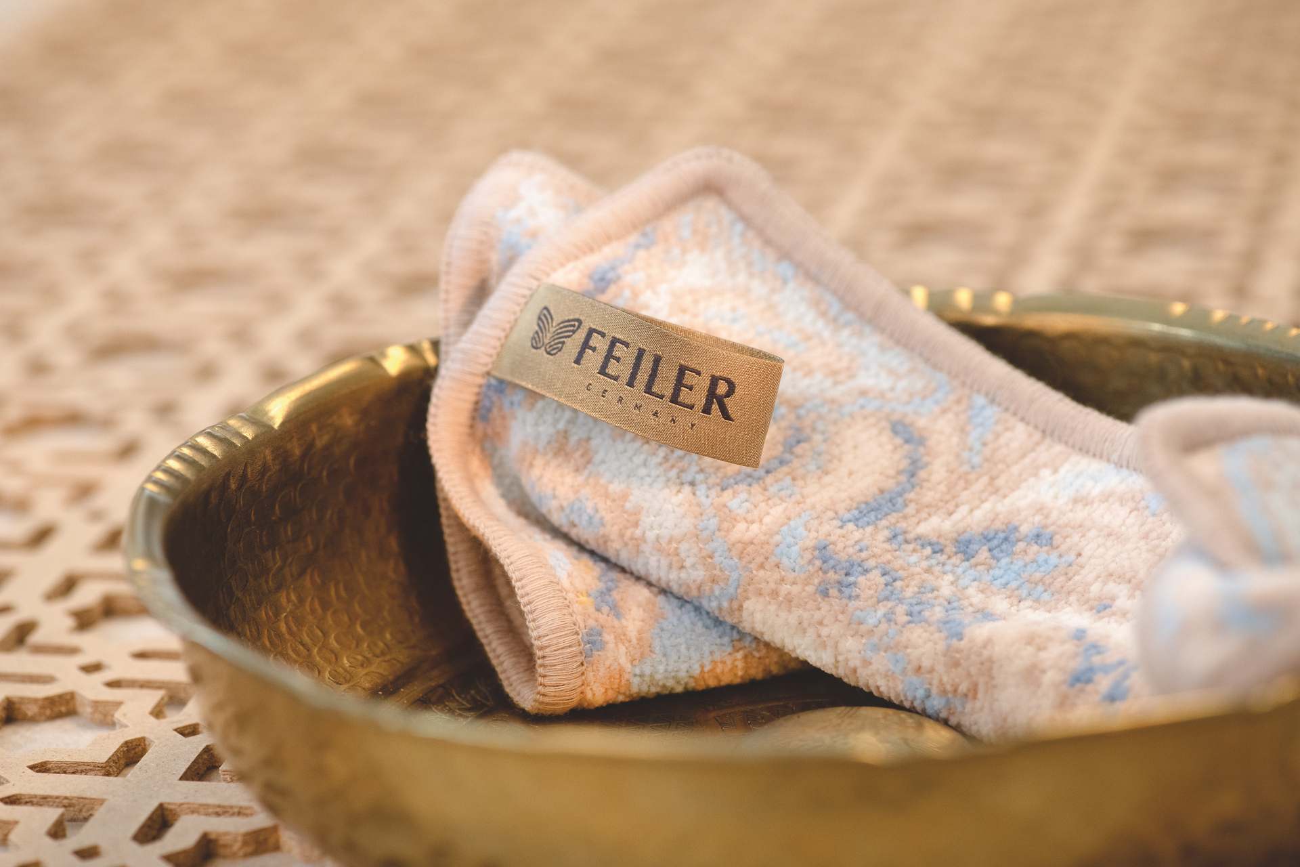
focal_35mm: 105
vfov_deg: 13.0
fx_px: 3791
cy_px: 434
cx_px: 650
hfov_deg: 19.5
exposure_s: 1/100
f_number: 6.3
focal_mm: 105
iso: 800
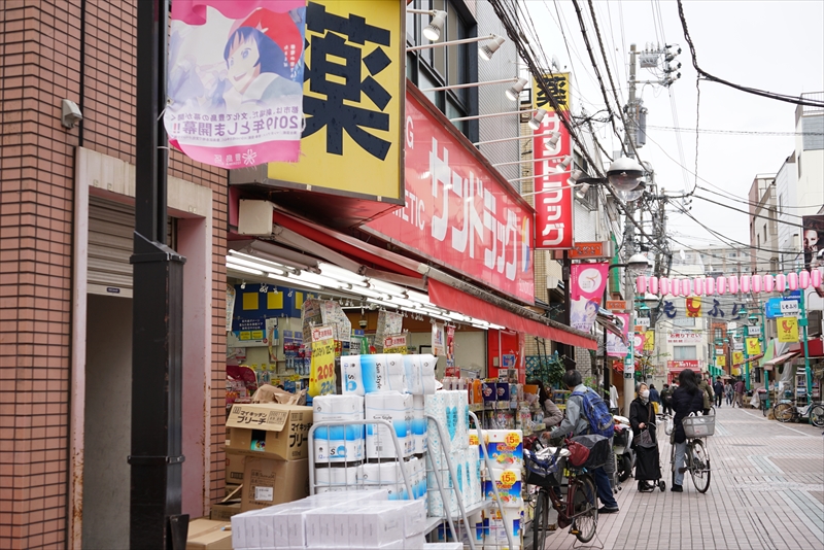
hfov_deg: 41.1
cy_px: 275
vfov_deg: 28.1
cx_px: 412
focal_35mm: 48
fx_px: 1099
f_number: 4
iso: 100
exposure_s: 1/100
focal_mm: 32
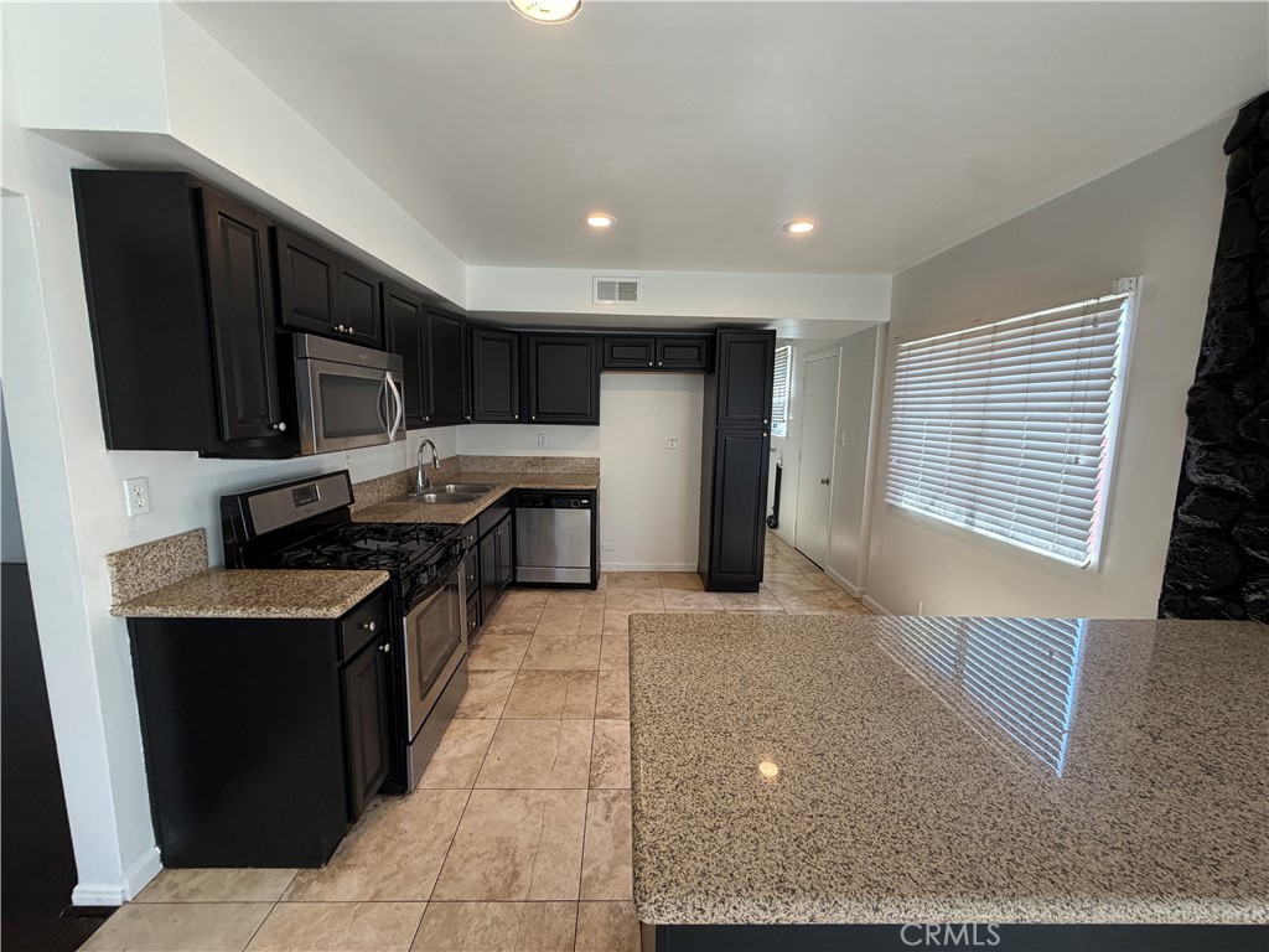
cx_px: 634
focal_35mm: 14
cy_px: 476
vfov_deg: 85.7
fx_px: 513
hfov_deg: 102.1
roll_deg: -0.4
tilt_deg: -8.7
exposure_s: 1/120
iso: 250
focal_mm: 2.22
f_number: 2.2
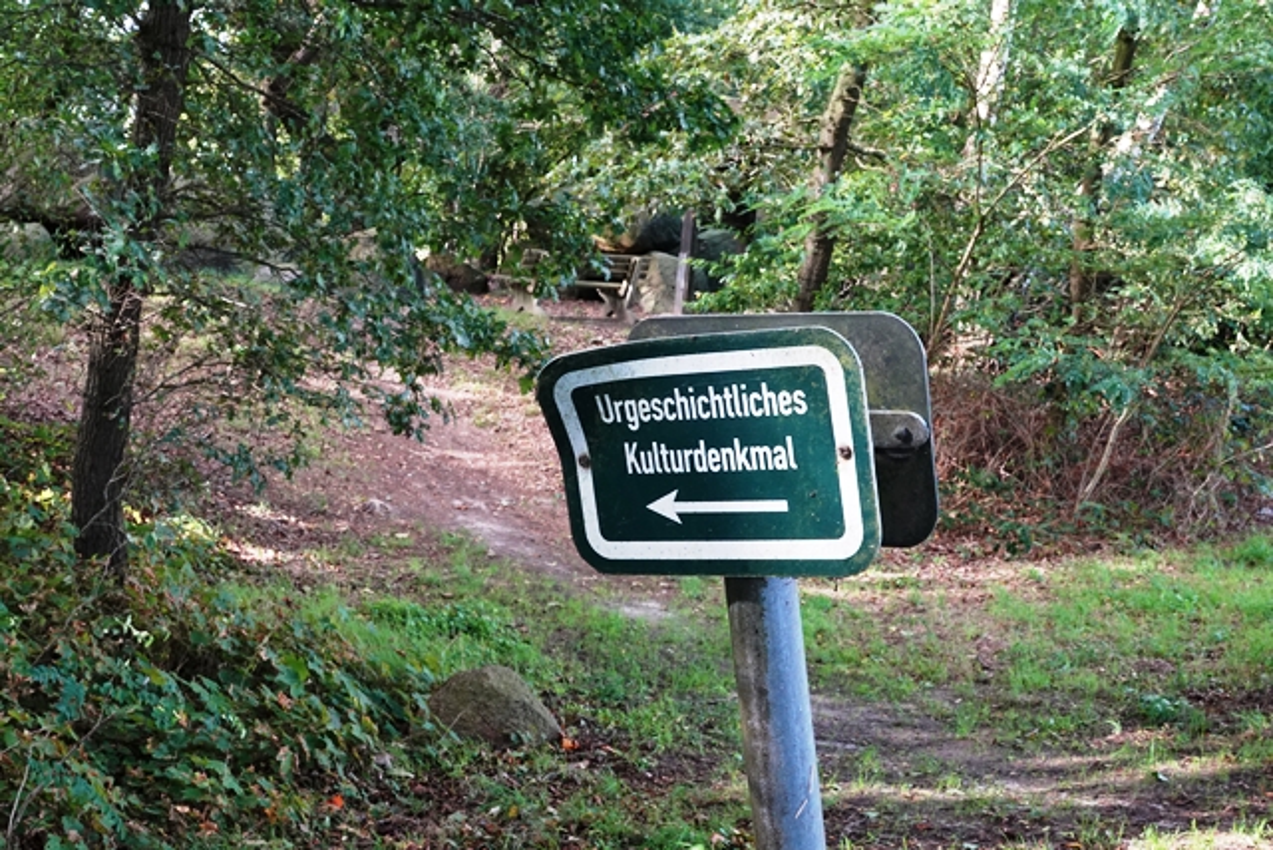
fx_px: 1910
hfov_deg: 36.9
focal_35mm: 54
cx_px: 636
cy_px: 425
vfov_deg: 25.1
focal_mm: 19.68
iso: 800
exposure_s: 1/60
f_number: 8
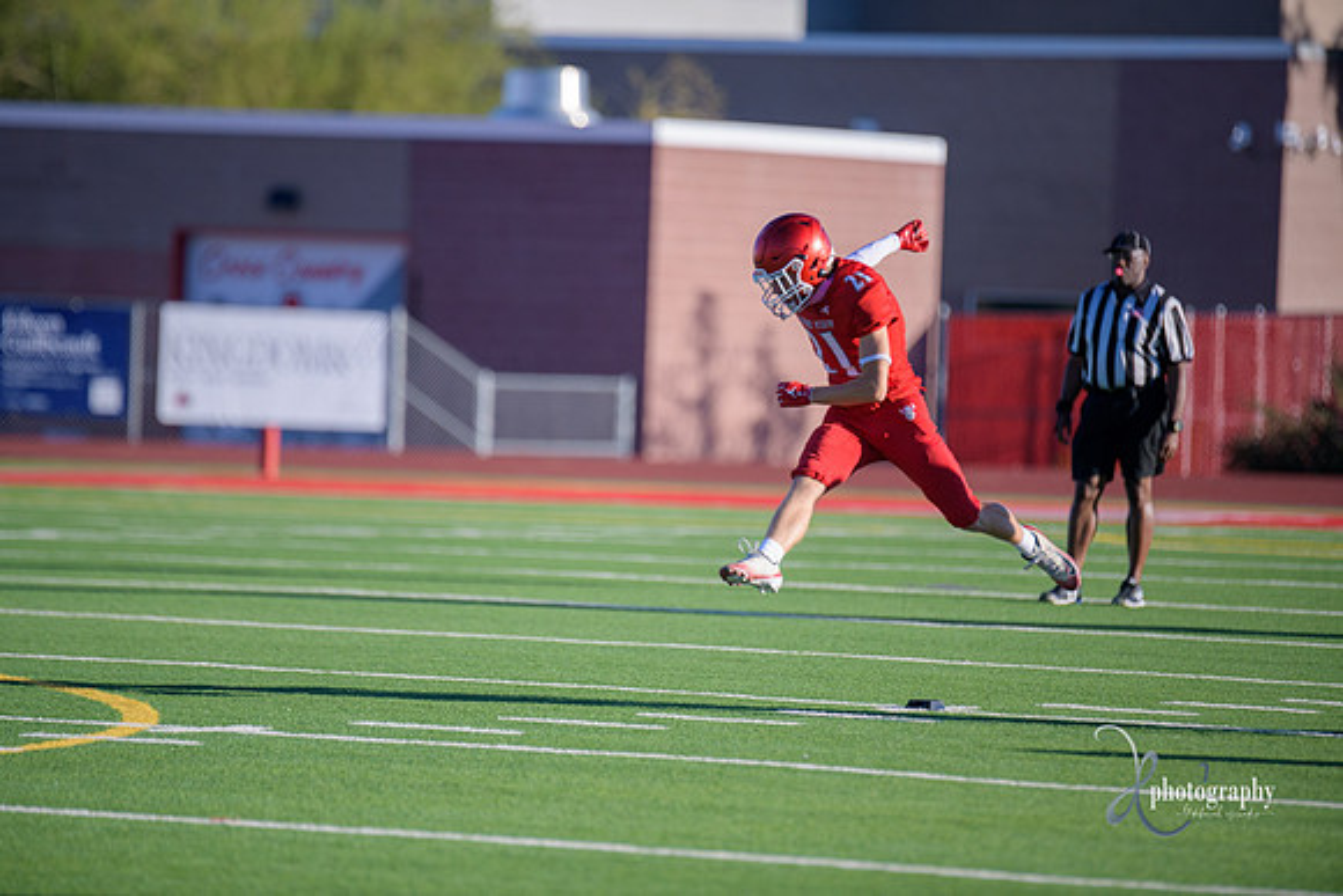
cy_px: 448
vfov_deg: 4.6
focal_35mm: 300
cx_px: 672
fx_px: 11194
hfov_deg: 6.9
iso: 400
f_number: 2.8
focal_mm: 300
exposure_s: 1/6400
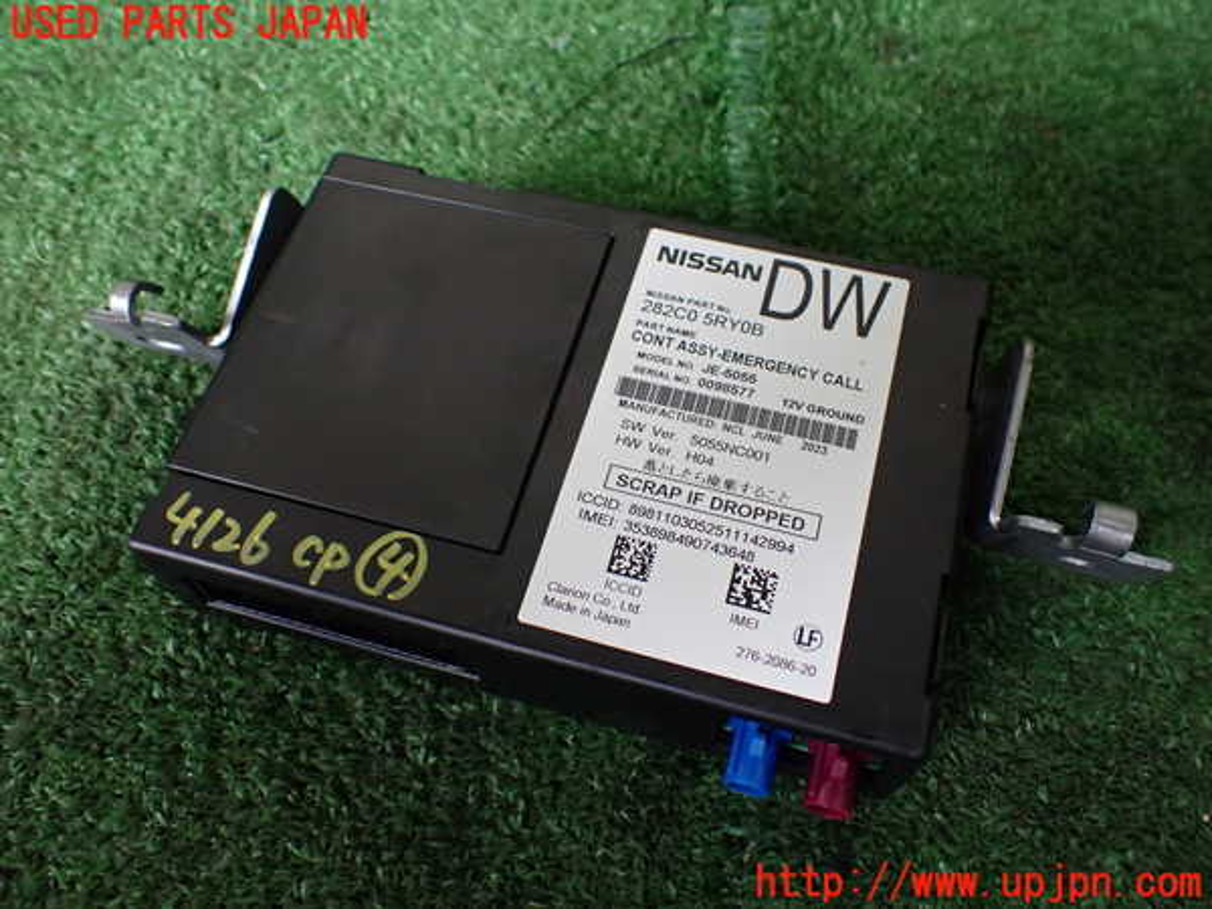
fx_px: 1050
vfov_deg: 46.8
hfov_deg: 60.0
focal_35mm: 30
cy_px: 454
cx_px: 606
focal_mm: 5.4
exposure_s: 1/125
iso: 500
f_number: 2.3
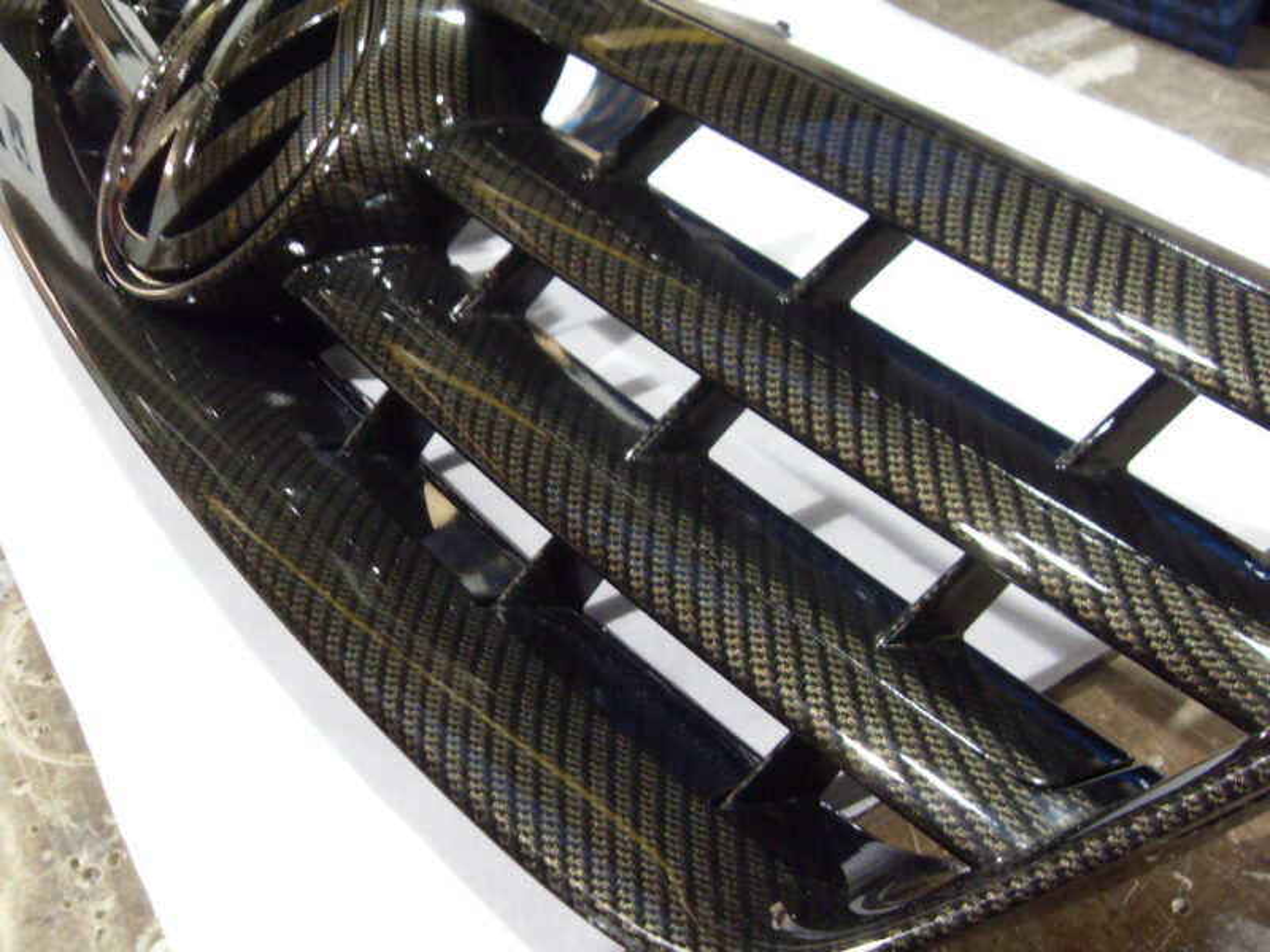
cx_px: 635
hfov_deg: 52.6
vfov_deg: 40.7
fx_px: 1284
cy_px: 476
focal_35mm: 35
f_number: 2.8
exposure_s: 1/10
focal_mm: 6.3
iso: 200
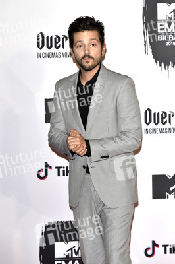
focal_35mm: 130
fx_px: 949
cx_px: 88
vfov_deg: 15.8
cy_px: 132
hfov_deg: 10.5
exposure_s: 1/250
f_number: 5
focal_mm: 130
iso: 2000
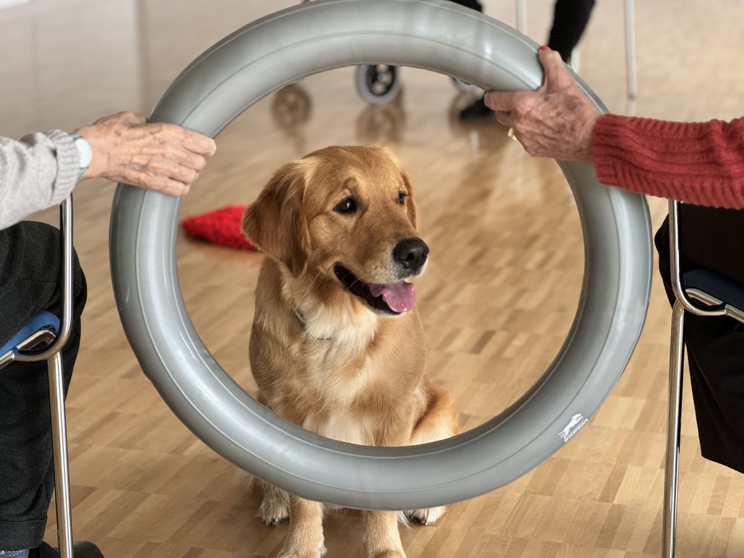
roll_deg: +0.9
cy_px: 279
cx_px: 372
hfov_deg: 25.3
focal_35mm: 77
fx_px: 1655
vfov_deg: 19.1
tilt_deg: -15.1
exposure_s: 1/60
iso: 400
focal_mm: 9
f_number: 2.8
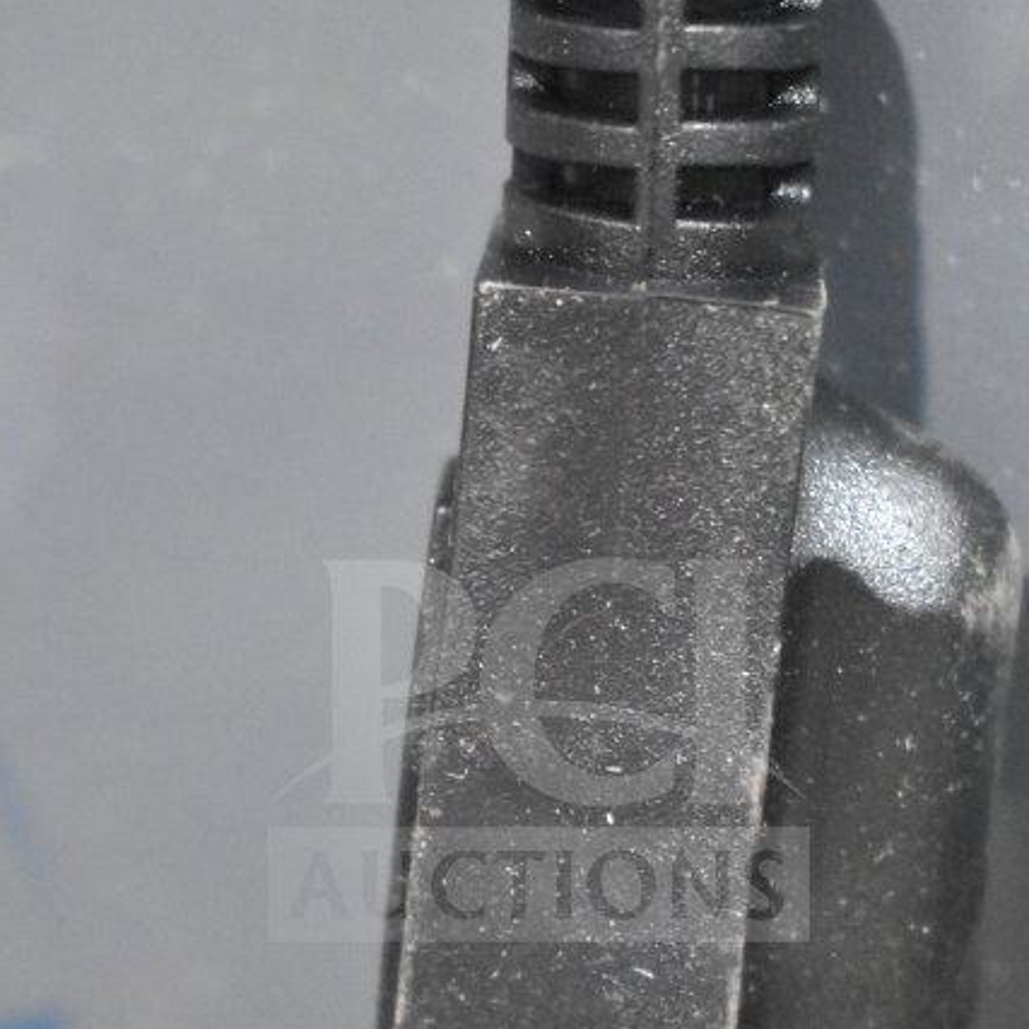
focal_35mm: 131
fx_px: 4406
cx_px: 537
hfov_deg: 13.3
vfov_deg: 13.3
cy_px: 751
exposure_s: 1/80
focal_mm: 48
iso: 9000
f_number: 5.3
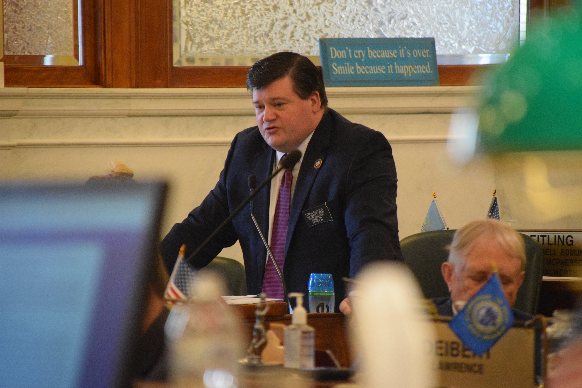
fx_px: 4850
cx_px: 291
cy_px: 194
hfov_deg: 6.9
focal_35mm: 300
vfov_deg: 4.6
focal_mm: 200
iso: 4500
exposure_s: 1/125
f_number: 6.3
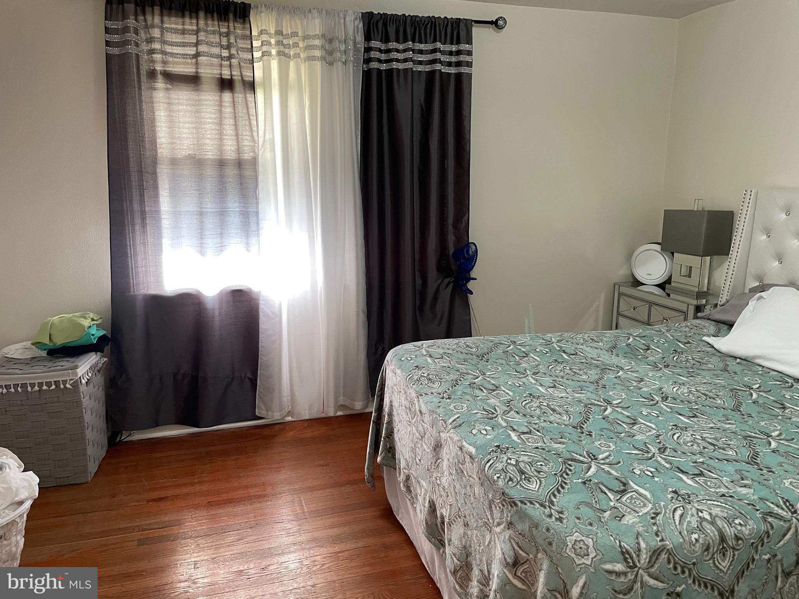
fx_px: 600
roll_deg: -0.6
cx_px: 400
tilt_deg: -11.4
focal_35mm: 26
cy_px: 300
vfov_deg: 53.1
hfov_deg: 67.3
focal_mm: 4.2
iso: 250
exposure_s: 1/60
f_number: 1.6
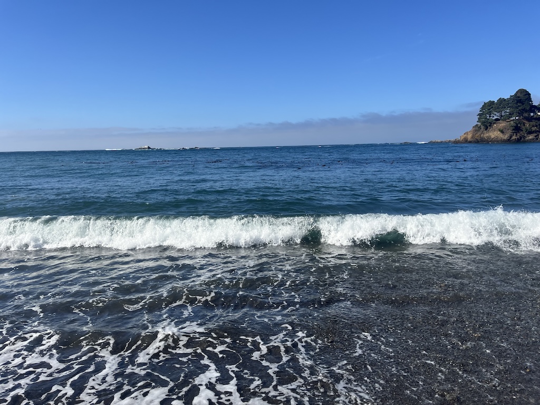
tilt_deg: -7.9
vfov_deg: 53.1
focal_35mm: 26
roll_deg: +1.2
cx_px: 270
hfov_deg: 67.3
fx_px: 406
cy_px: 202
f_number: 1.6
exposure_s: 1/3745
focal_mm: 5.1
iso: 50
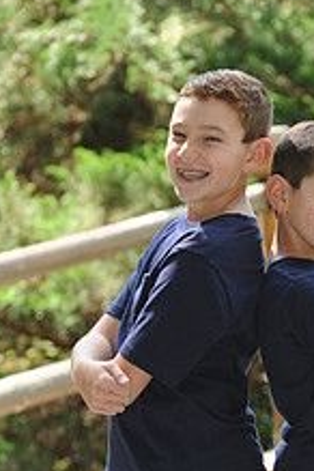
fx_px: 5534
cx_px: 292
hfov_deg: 3.2
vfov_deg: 4.9
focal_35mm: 423
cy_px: 348
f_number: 7.1
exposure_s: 1/250
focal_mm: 160
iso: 640
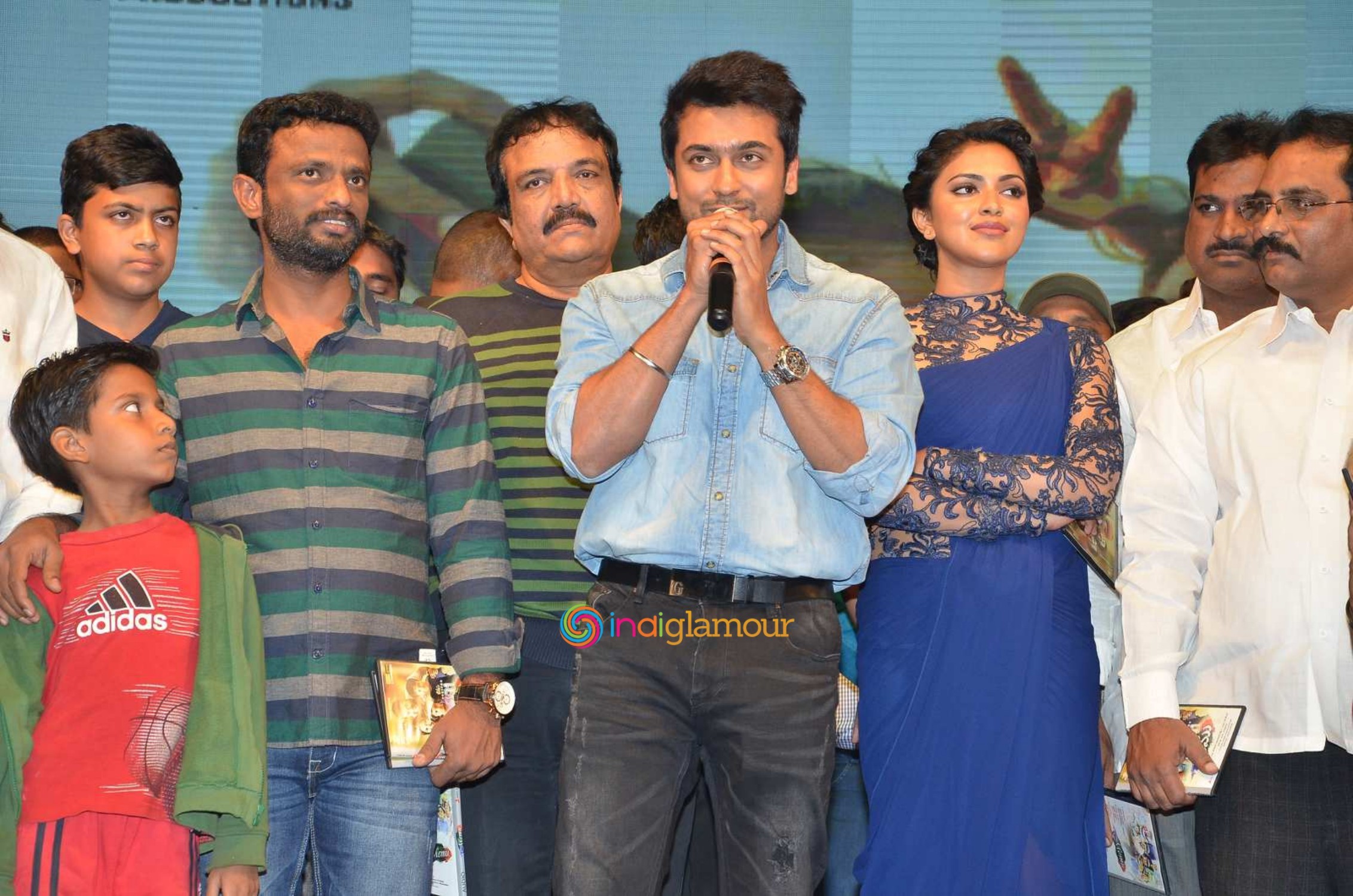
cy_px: 448
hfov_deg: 20.6
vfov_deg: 13.8
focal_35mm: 99
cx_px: 676
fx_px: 3713
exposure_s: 1/125
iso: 500
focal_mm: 66
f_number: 5.6
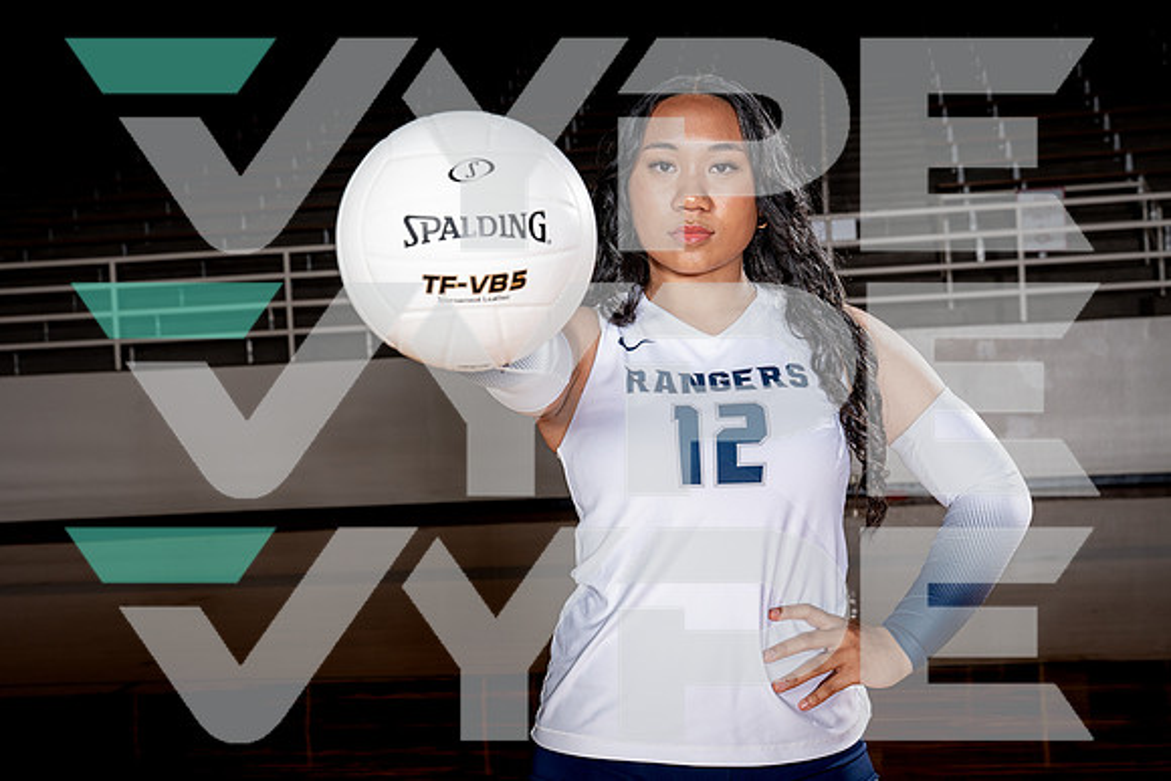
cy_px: 390
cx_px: 586
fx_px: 1659
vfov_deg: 26.5
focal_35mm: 51
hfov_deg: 38.9
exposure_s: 1/250
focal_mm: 51
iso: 100
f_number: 8
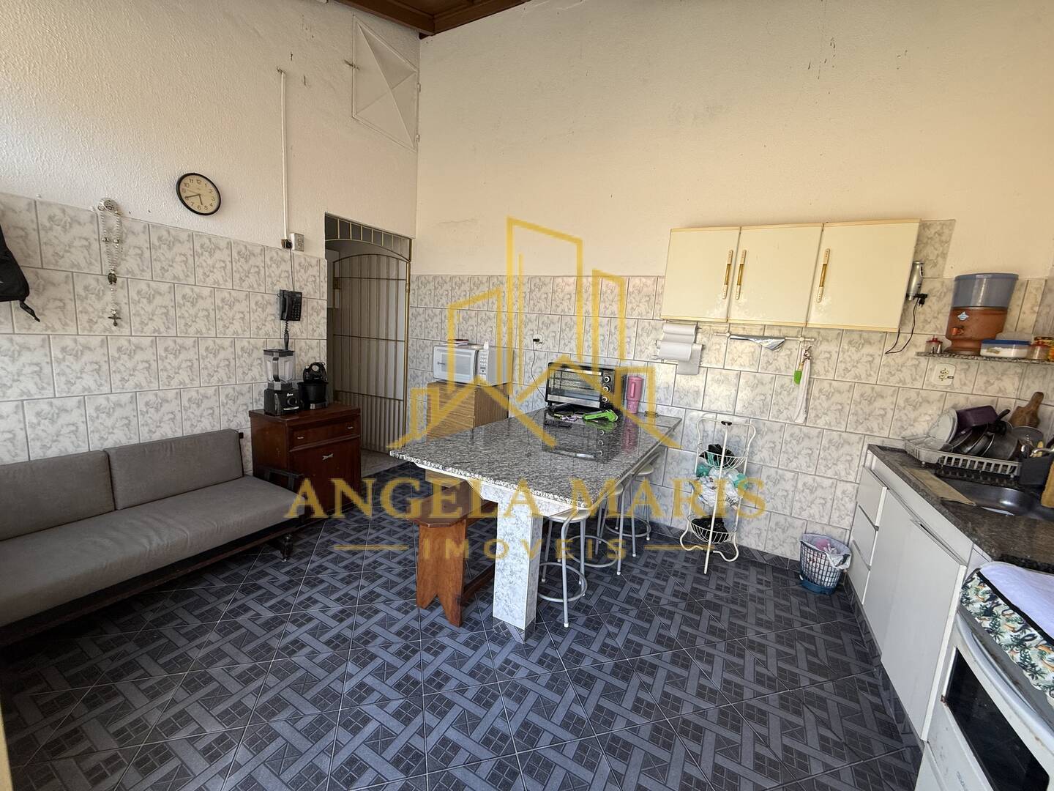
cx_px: 527
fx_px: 426
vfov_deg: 85.7
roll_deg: -3.9
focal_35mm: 14
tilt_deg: -8.7
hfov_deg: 102.1
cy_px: 396
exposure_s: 1/99
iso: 80
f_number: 2.2
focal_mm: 2.22
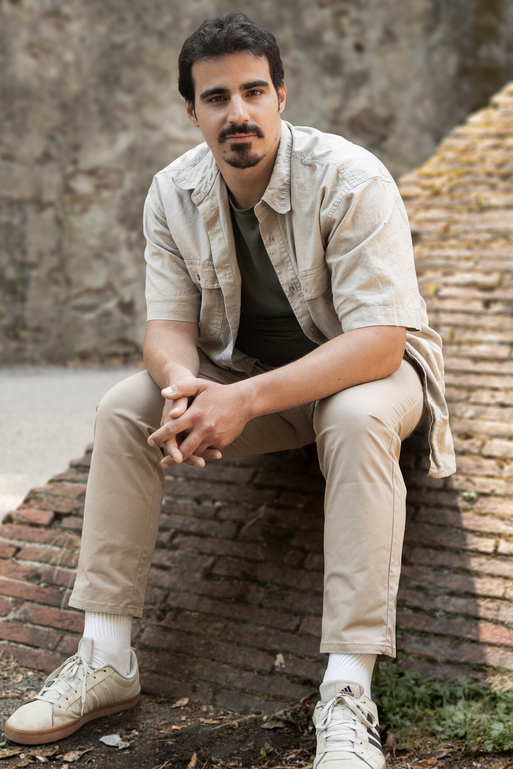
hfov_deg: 24.0
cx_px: 239
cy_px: 409
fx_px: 1208
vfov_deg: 35.3
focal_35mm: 57
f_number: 2.8
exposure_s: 1/200
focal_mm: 35
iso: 200
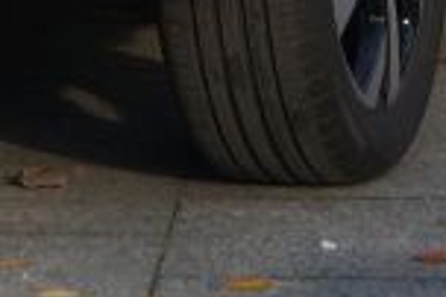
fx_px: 3750
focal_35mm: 303
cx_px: -47
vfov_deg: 4.3
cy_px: -670
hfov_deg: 6.8
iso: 100
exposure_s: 1/160
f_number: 7.1
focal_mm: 30
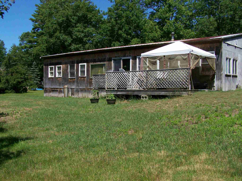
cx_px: 121
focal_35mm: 38
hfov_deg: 49.0
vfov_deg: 37.7
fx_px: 266
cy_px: 90
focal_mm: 6.3
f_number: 5.6
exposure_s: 1/1250
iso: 160
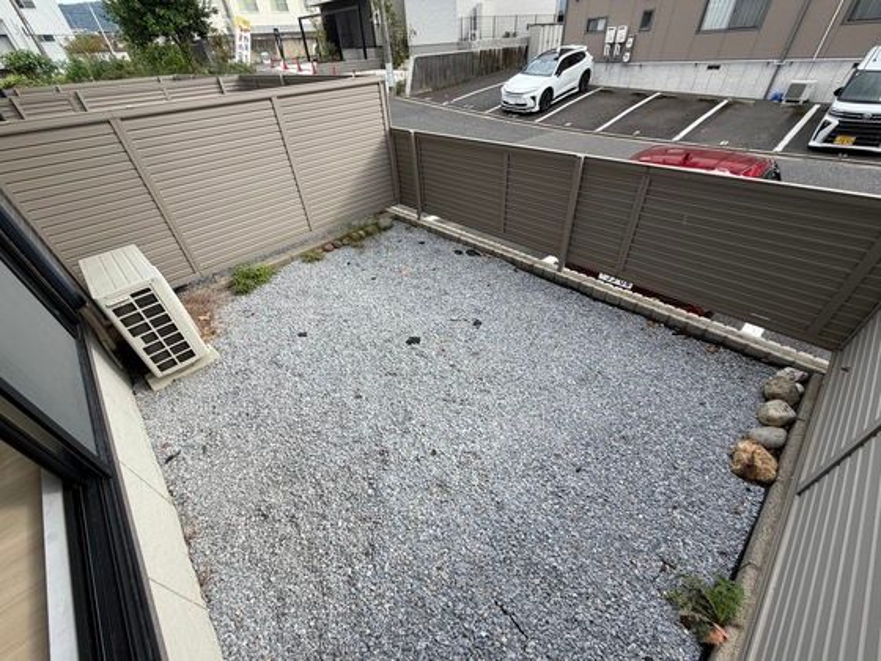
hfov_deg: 102.1
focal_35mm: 14
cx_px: 440
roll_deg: +5.2
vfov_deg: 85.7
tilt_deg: -39.9
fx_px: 356
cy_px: 330
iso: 50
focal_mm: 2.22
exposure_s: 1/502
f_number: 2.2
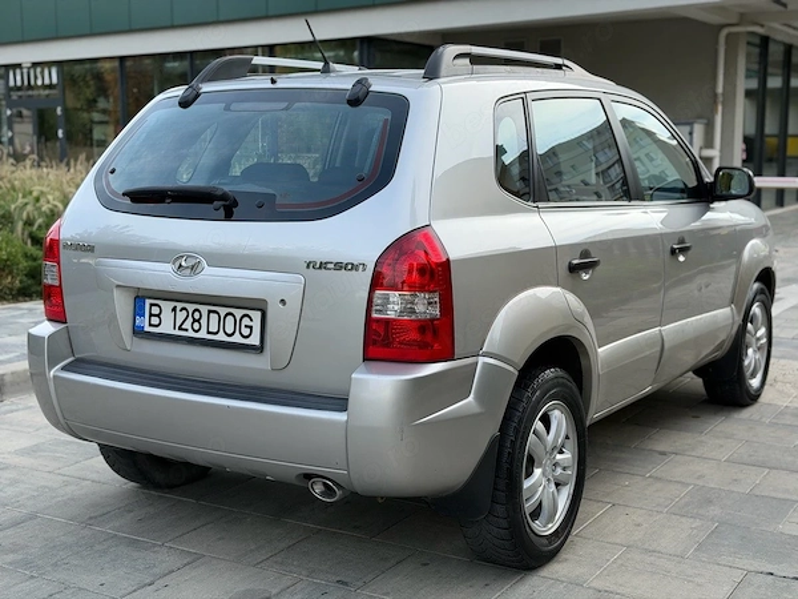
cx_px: 399
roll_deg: +1.1
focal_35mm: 48
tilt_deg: -8.4
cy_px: 300
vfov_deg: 30.3
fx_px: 1107
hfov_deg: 39.7
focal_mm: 6.76
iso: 64
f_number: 1.78
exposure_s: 1/1285
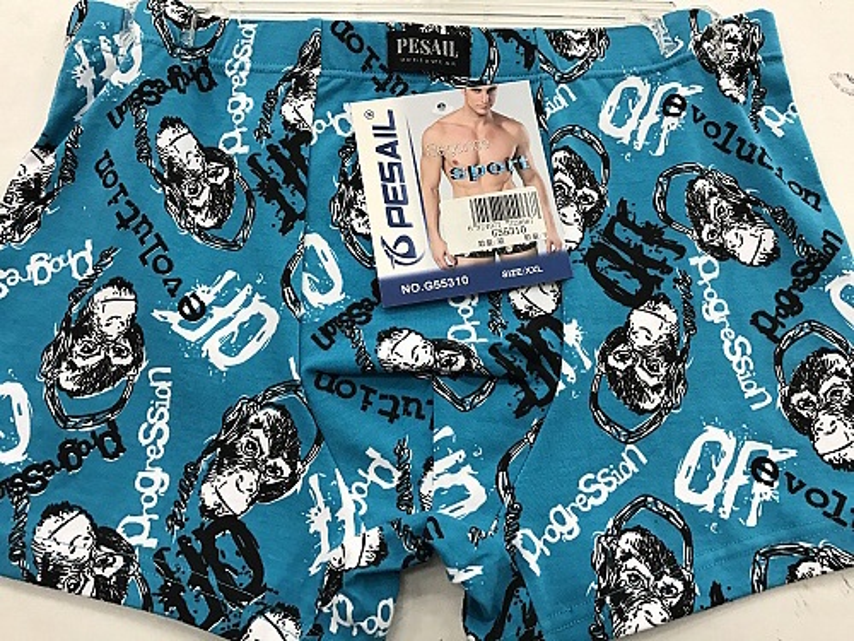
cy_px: 320
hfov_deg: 63.4
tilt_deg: -73.7
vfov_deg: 49.7
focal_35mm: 28
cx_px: 427
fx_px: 691
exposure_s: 1/25
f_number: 1.8
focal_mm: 3.99
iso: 40
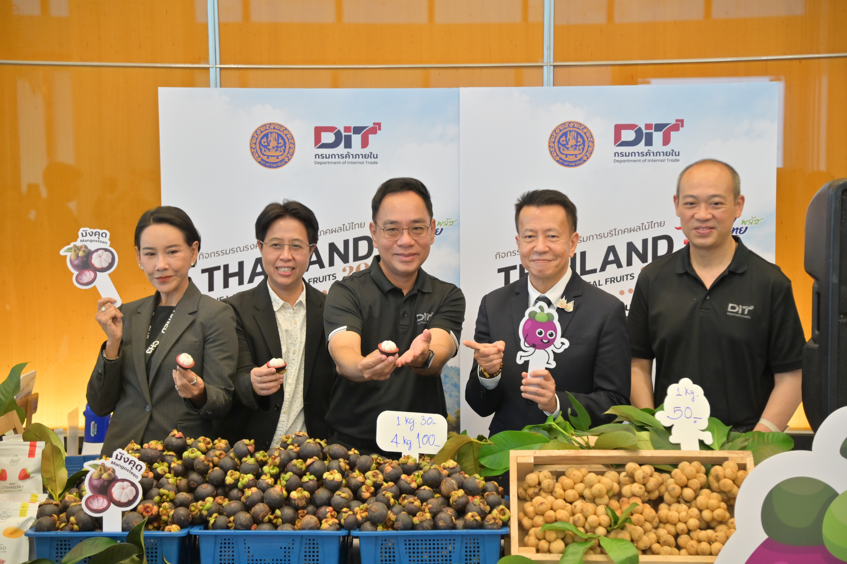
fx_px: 1928
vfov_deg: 16.6
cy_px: 282
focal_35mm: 82
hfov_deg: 24.8
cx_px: 424
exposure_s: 1/125
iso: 2000
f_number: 4.5
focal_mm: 82
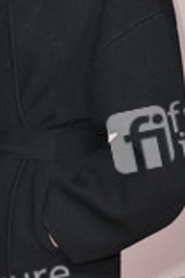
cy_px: 44
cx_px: 37
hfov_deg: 8.2
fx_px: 1290
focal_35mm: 167
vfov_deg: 12.3
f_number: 6.3
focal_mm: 66
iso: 2500
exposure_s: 1/250
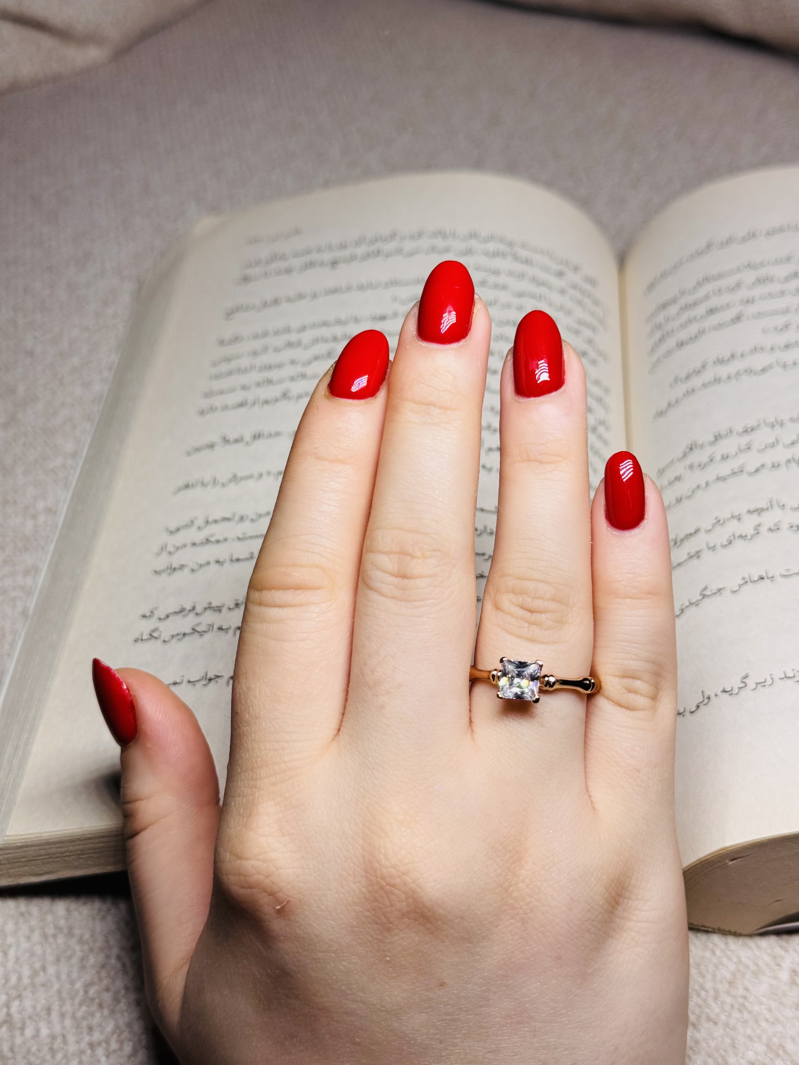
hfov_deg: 30.3
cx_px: 400
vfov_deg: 39.7
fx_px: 1477
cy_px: 532
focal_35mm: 48
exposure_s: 1/854
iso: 64
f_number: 1.78
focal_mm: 6.76
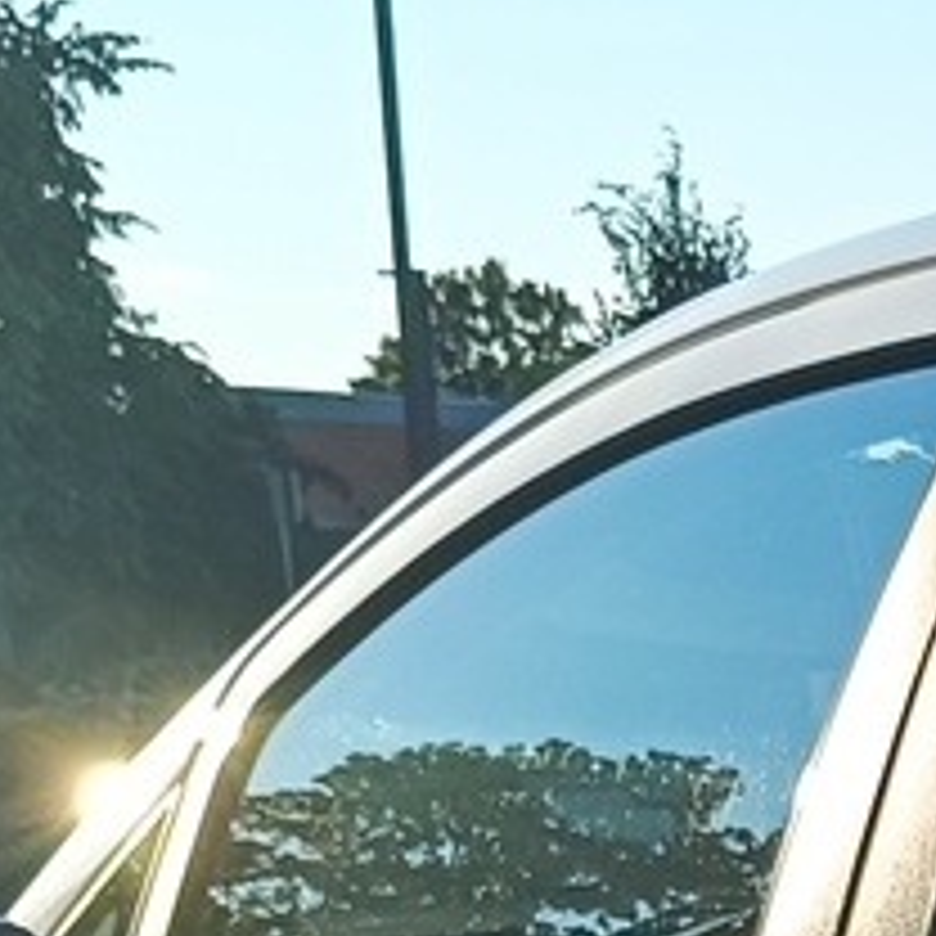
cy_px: 1818
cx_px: 2484
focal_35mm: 163
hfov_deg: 9.2
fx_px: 4986
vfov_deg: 10.0
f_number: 1.88
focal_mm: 5.59
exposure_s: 1/657
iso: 51
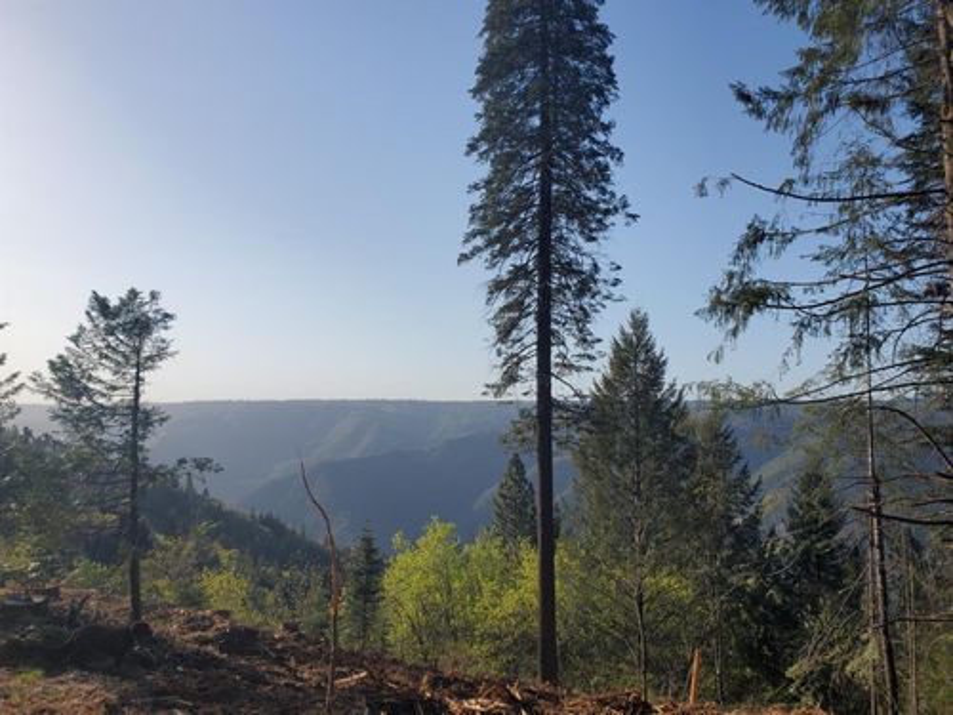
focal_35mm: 26
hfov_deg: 67.3
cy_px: 358
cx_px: 476
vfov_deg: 53.1
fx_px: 716
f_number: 2.4
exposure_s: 1/1994
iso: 50
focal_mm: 4.3
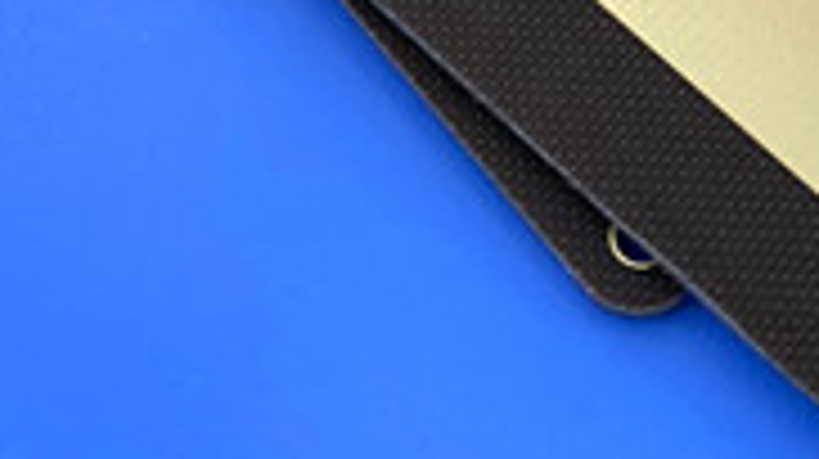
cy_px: -317
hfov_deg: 25.7
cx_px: 842
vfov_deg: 14.0
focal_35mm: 78
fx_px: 1692
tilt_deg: -53.8
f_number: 1.8
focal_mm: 4.25
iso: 500
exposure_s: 1/33
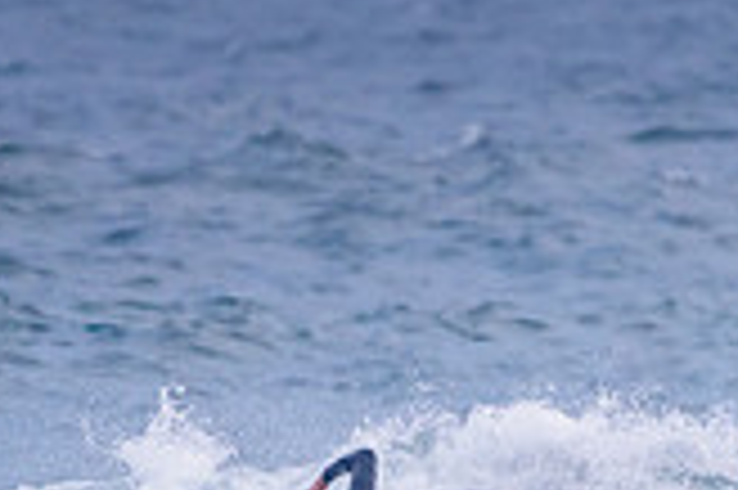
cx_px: 515
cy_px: 660
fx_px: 44358
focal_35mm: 2166
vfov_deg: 0.6
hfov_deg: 1.0
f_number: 5.6
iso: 1250
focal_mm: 500
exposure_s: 1/2000
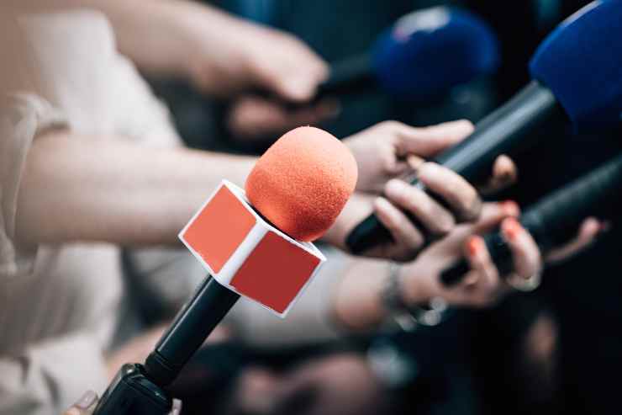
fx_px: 2332
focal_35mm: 135
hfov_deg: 15.2
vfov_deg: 10.2
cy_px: 208
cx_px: 311
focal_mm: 135
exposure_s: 1/160
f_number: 2
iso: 200
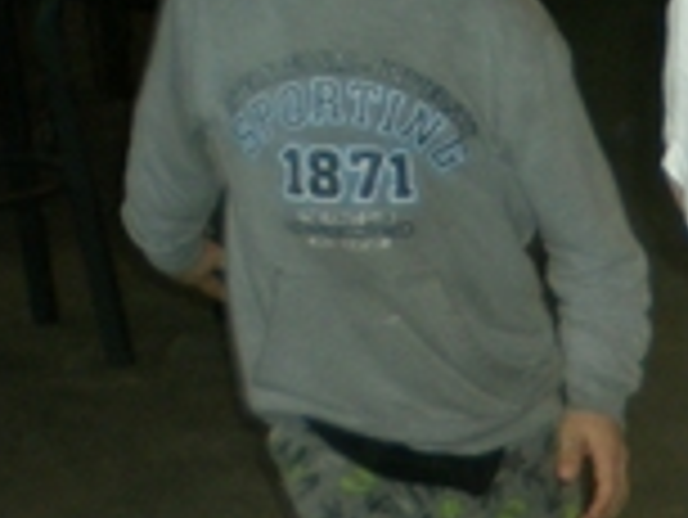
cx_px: 980
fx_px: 2964
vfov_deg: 9.6
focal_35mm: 149
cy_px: 842
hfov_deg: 12.7
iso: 130
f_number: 3.1
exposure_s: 1/60
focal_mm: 6.3
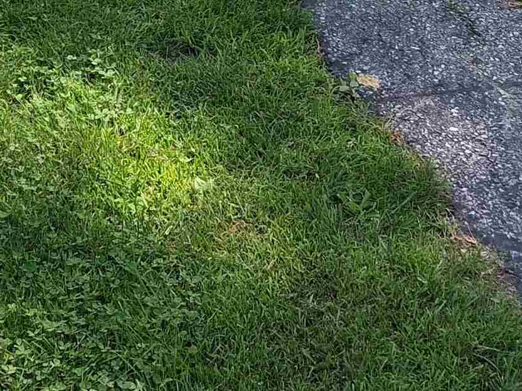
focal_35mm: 96
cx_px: 65
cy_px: -271
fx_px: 1448
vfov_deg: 14.0
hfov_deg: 20.1
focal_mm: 3.98
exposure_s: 1/100
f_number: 1.8
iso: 25
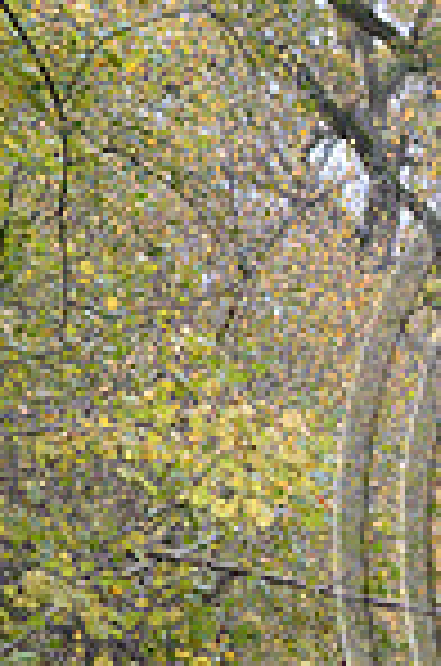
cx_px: 860
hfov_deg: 4.0
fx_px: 6240
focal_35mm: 338
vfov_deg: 6.1
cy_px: 459
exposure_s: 1/640
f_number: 3.2
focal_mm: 86
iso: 1600
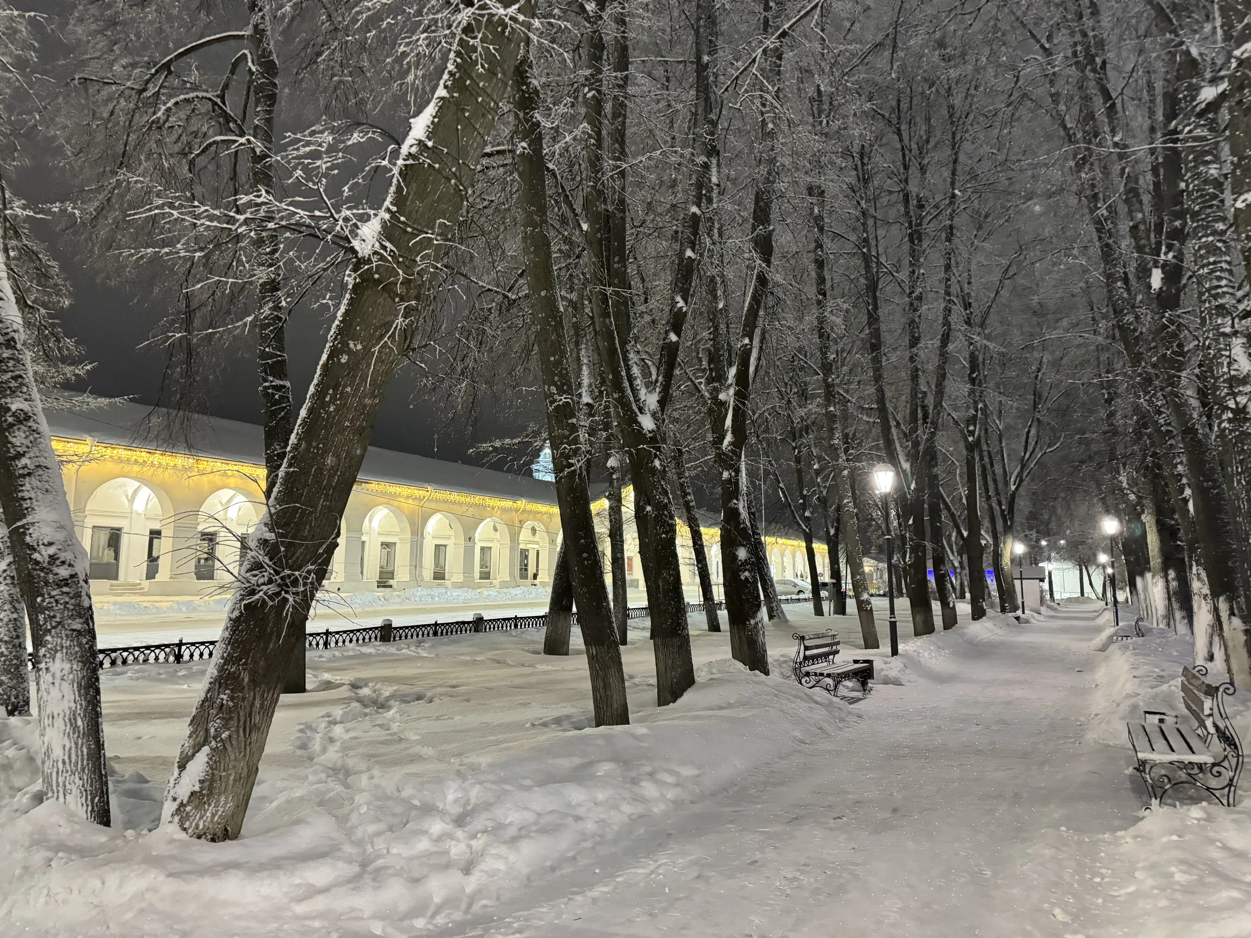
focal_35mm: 24
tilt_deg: +9.5
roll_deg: +1.5
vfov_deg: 56.8
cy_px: 469
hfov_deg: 71.6
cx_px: 626
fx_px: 867
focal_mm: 6.86
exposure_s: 1/33
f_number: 1.78
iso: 1000
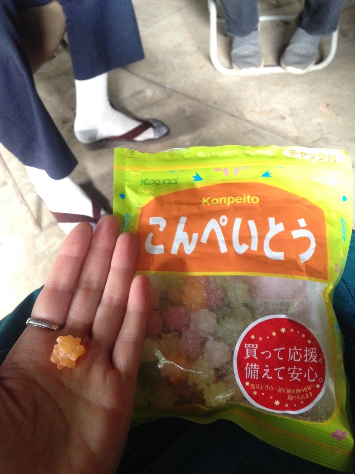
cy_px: 237
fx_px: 451
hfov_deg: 42.9
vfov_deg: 55.4
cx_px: 178
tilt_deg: -51.2
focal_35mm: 33
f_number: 2.4
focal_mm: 4.12
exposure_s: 1/20
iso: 400
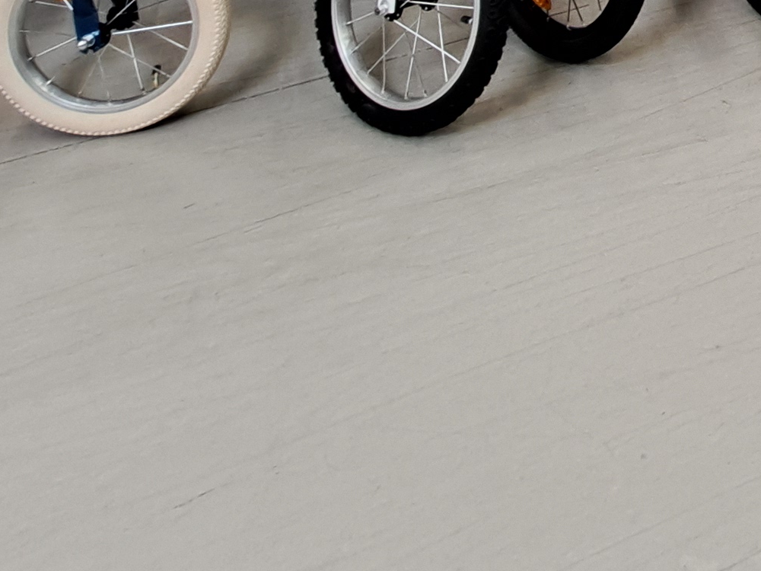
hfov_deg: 26.3
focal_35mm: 52
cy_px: -503
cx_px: 1154
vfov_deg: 19.5
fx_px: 1143
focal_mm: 1.74
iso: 160
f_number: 2.2
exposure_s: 1/50
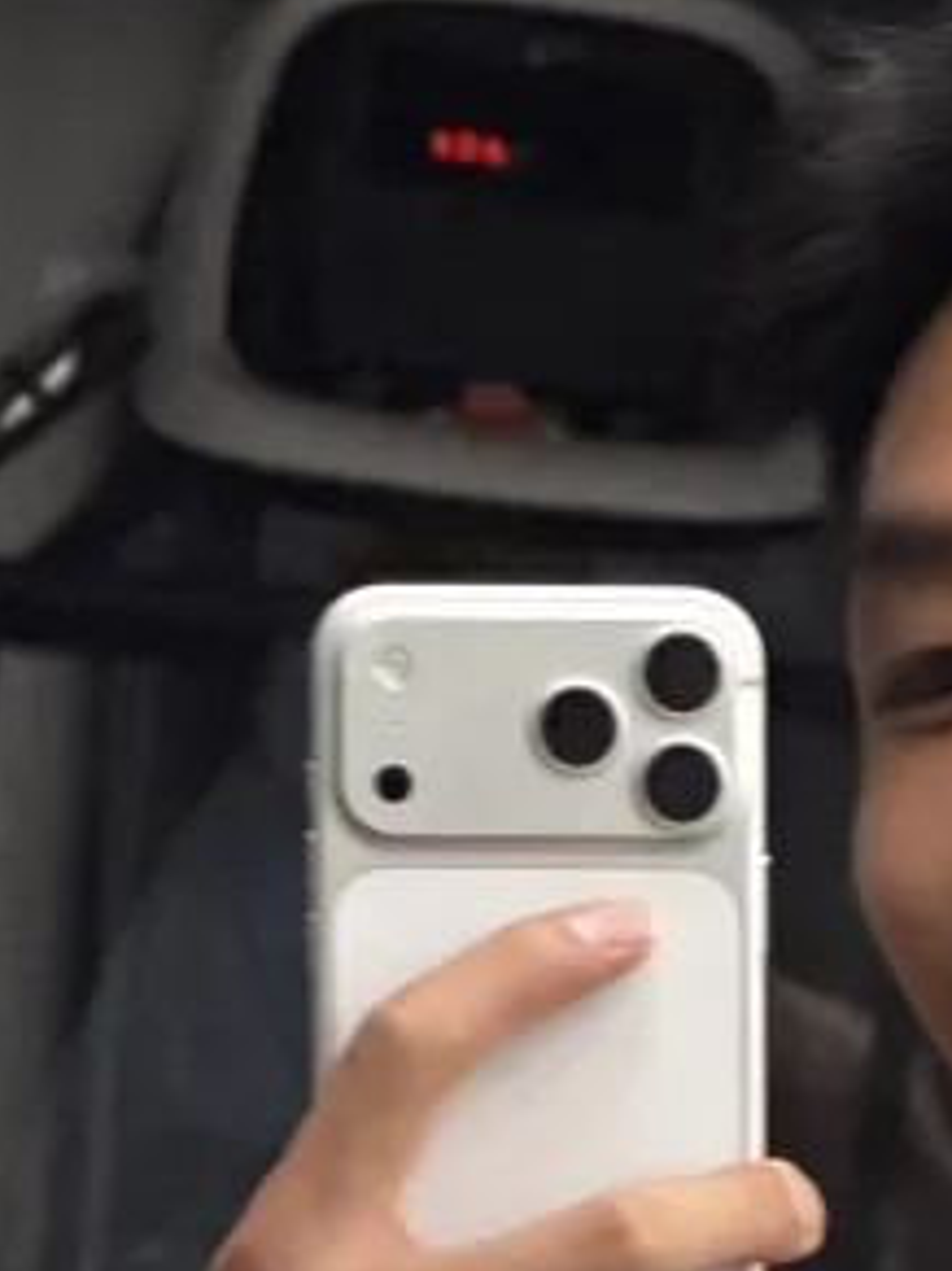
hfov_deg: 3.0
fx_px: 18164
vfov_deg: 4.0
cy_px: 2048
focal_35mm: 495
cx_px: 1437
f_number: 2.8
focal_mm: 16.89
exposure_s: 1/60
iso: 640
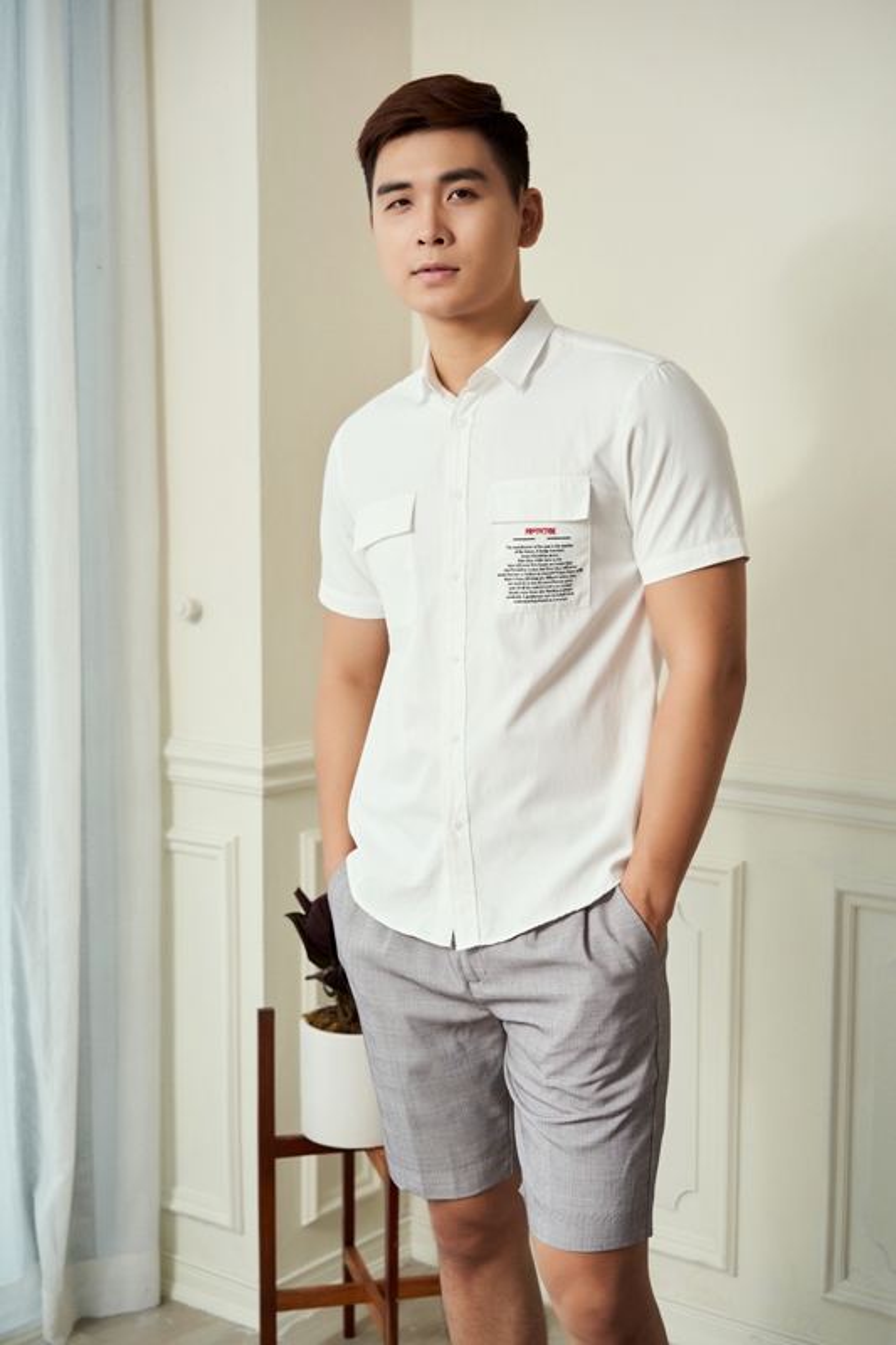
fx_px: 2054
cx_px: 448
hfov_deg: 24.6
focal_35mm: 55
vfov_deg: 36.3
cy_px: 672
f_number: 4.5
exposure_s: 1/160
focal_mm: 55
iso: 250
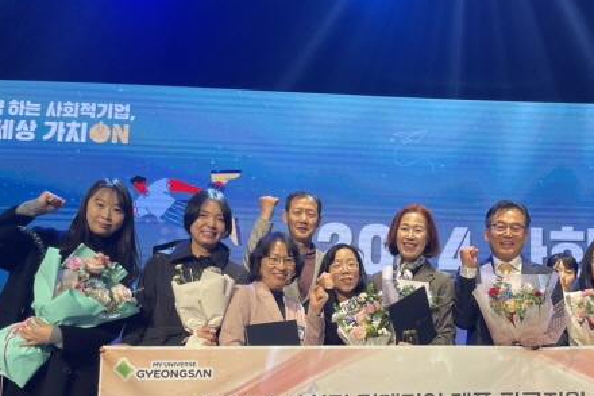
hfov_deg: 44.0
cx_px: 444
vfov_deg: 30.6
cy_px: 305
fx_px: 709
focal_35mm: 43
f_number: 1.6
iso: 40
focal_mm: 4.2
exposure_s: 1/124
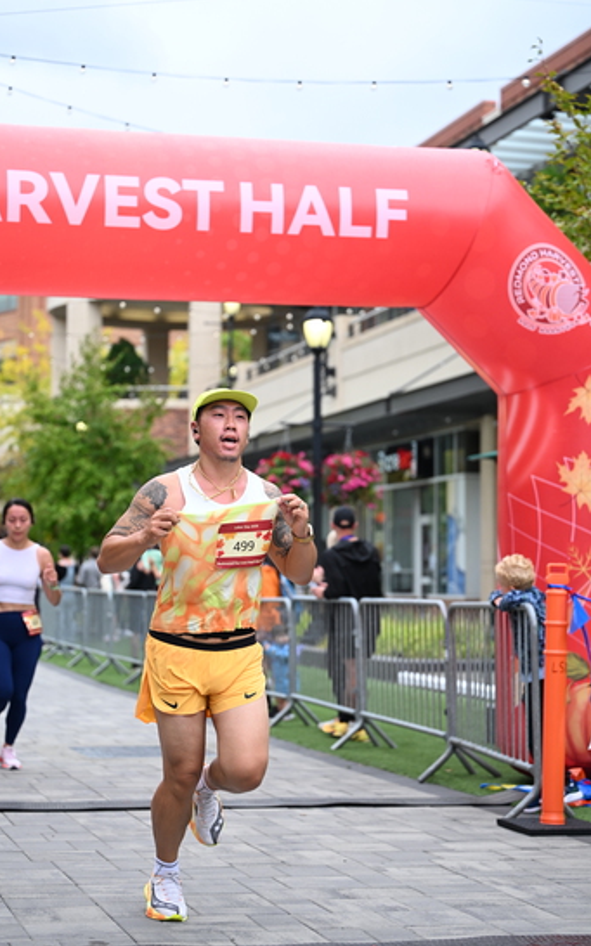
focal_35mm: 74
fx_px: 1908
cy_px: 471
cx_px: 278
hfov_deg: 17.6
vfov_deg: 27.9
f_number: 2.8
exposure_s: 1/2000
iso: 640
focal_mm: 72
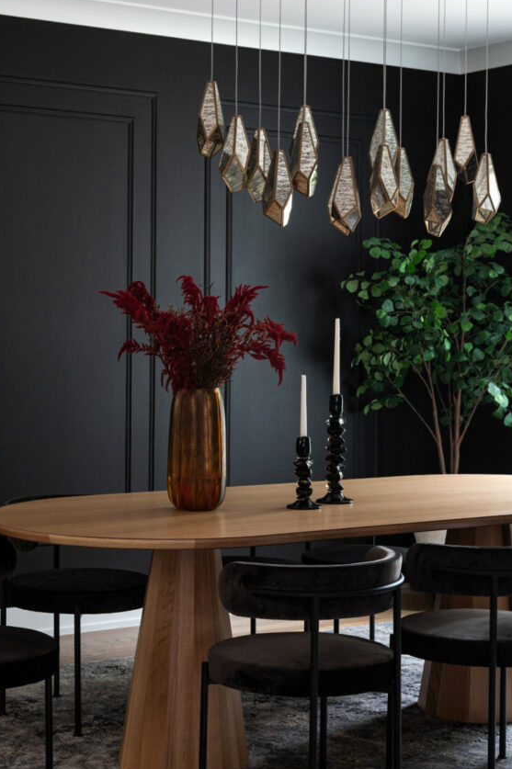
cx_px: 197
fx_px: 1474
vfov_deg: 29.2
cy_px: 341
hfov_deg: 19.7
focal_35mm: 69
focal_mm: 50
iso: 640
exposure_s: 1/1.25
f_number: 7.1
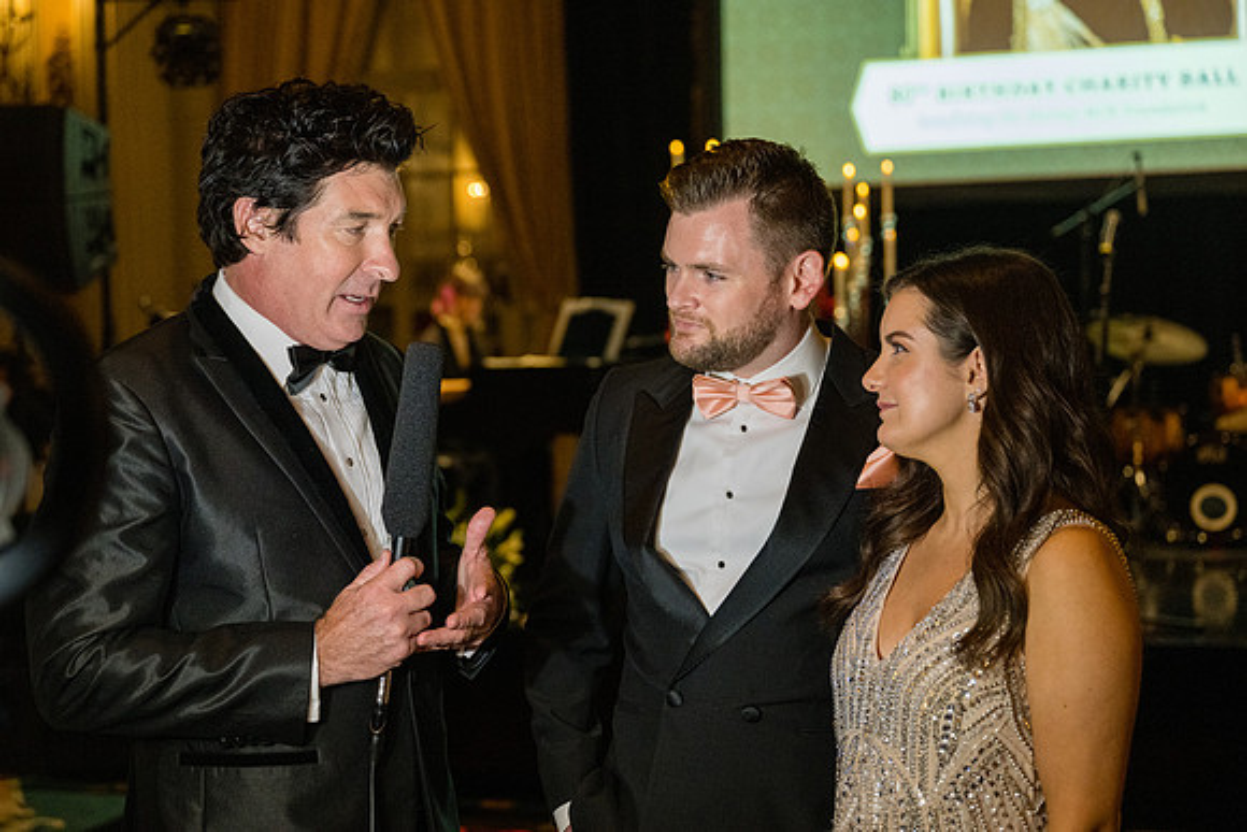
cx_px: 624
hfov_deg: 35.0
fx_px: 1975
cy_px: 416
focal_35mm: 57
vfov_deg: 23.8
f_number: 3.2
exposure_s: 1/200
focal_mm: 57
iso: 3200
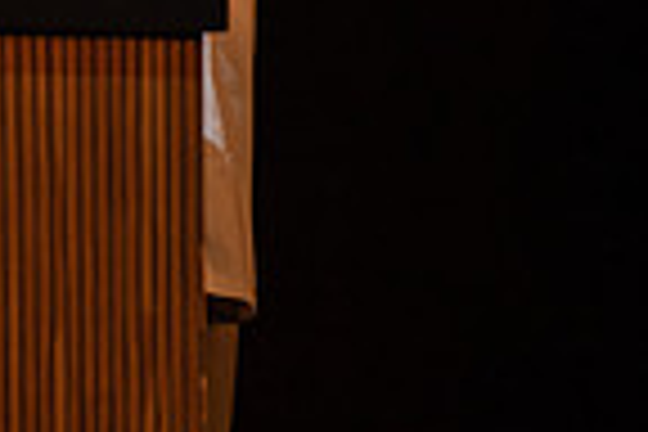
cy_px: -299
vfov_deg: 1.8
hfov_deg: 2.7
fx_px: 13769
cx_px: -252
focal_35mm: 765
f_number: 3.2
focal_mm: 190
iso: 1000
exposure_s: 1/200
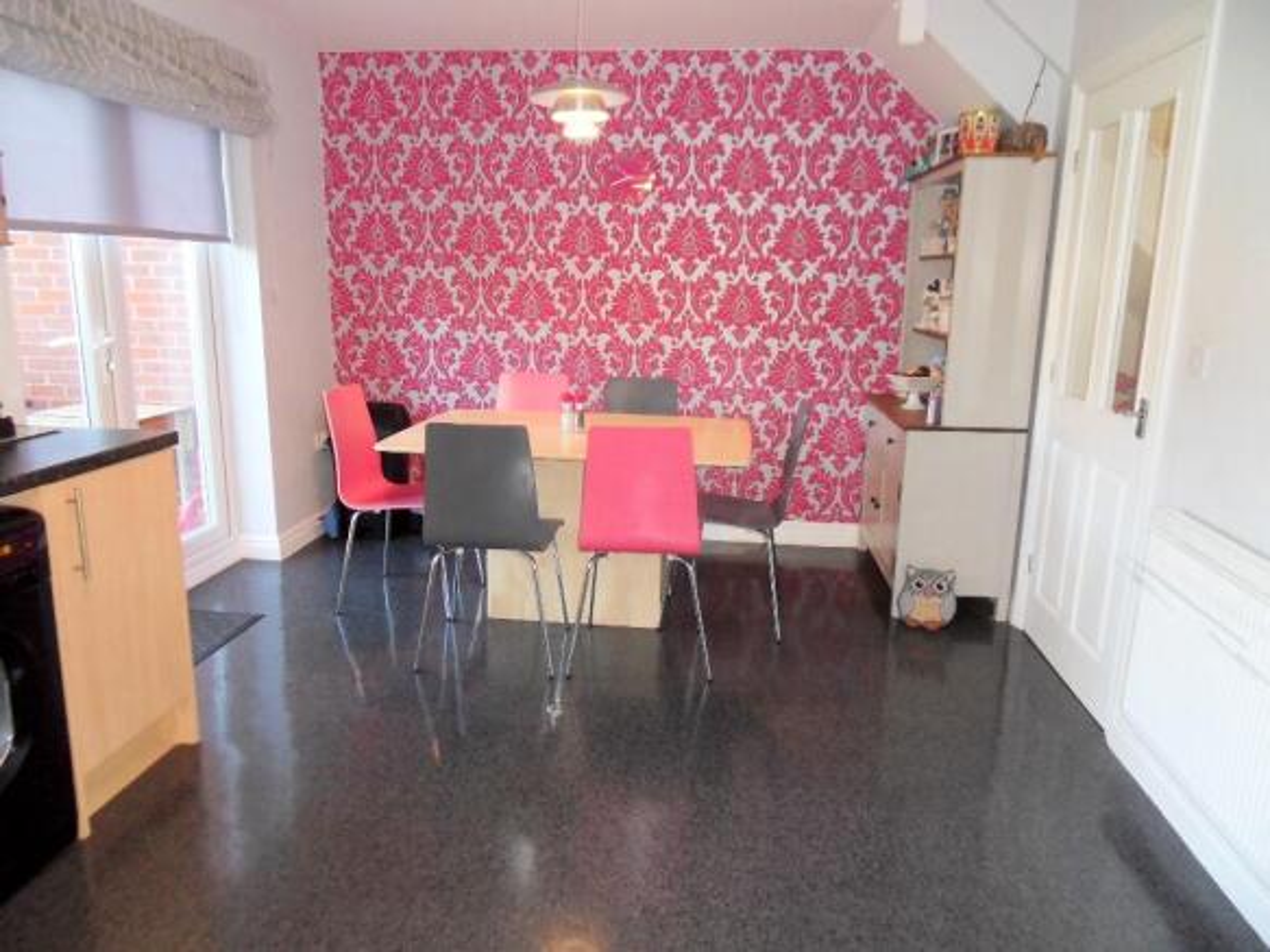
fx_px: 880
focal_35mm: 24
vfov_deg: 56.8
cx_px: 635
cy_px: 476
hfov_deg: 71.6
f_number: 3.3
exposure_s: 1/30
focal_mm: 4.2
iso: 200
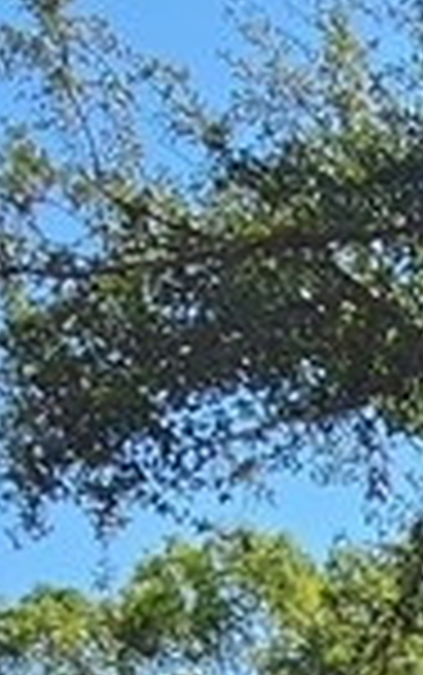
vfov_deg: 17.3
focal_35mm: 94
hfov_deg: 11.2
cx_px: 1080
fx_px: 1731
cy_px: 1274
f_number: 2.2
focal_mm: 2.2
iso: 50
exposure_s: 1/917
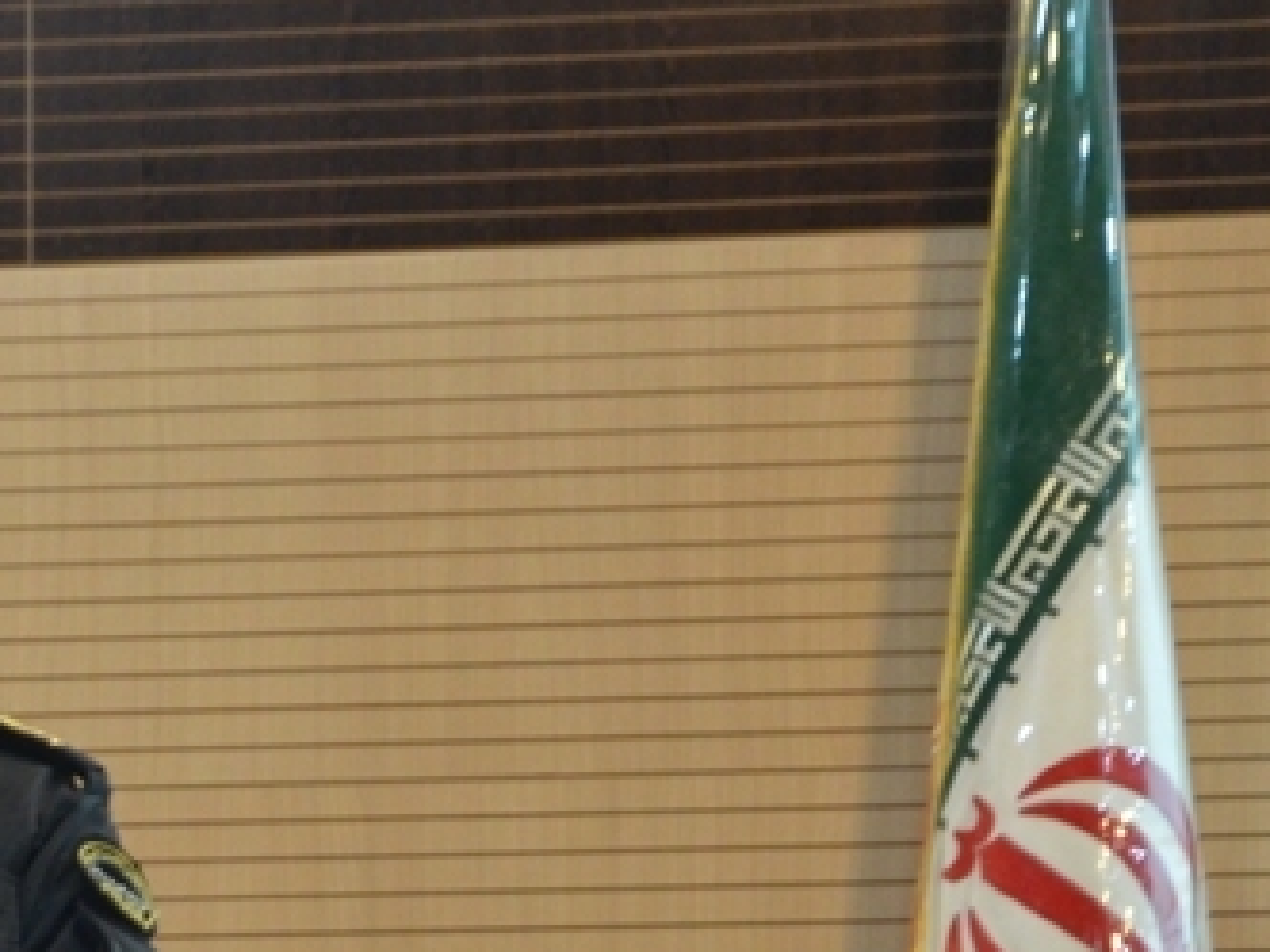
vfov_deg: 3.7
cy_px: 822
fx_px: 14639
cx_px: -207
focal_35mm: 399
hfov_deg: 5.0
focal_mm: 90
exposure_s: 1/15
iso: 1600
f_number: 5.6
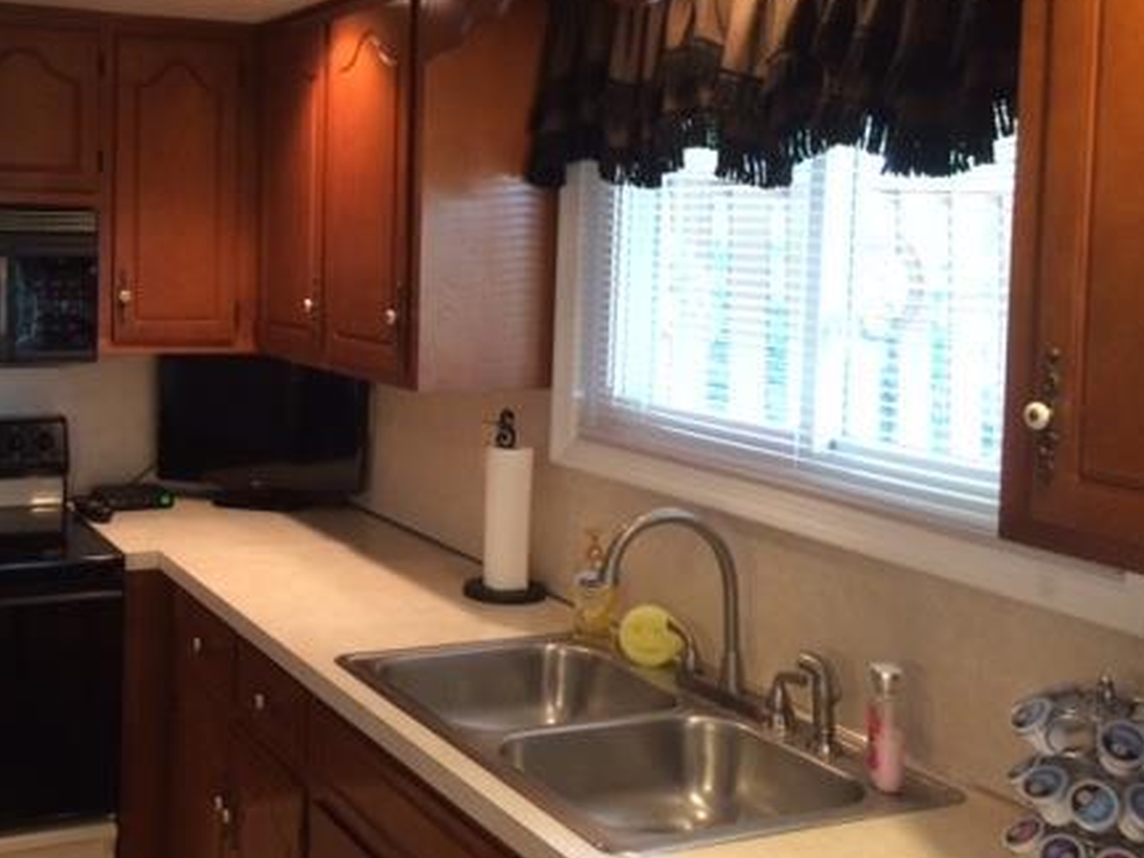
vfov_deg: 33.4
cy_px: 299
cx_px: 312
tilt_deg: -2.6
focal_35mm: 43
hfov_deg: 42.7
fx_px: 1421
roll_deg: -0.3
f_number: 2.2
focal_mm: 4.15
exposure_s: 1/30
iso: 160
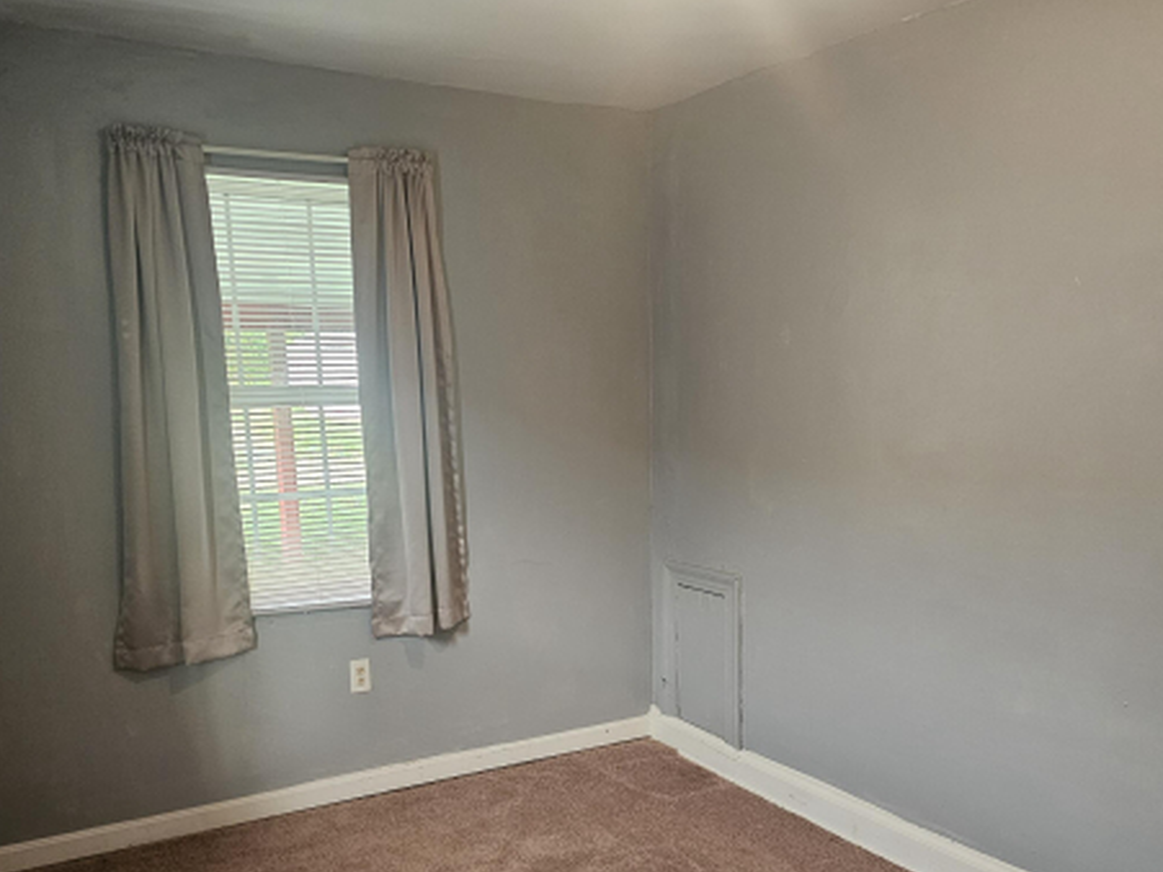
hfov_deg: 53.9
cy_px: 601
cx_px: 615
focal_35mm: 34
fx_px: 1142
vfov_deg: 41.1
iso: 800
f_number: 1.7
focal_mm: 6.3
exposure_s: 1/60
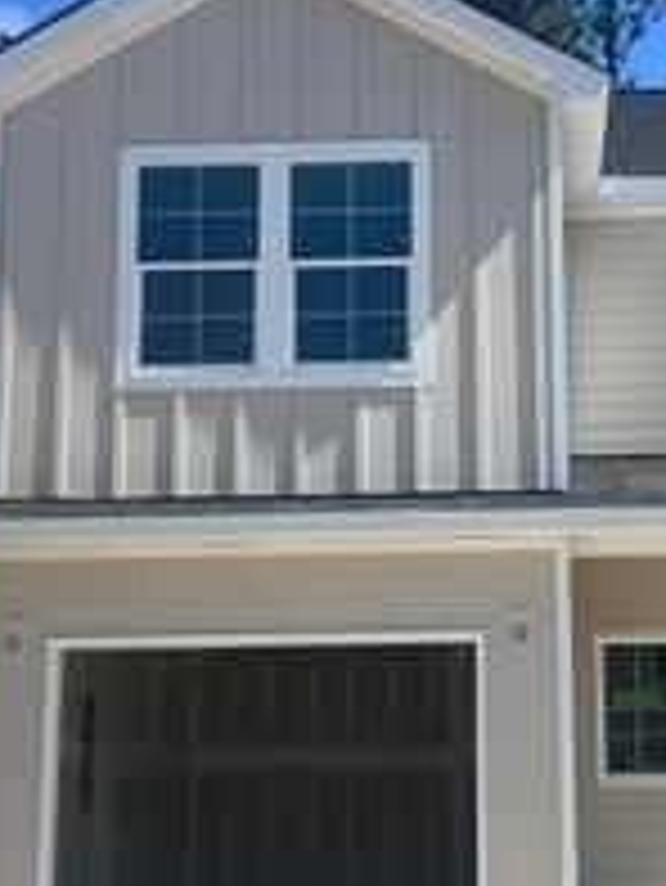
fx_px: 1691
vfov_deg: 29.4
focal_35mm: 66
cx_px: 500
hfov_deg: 22.1
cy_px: 470
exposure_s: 1/4630
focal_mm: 5.7
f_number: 1.5
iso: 50
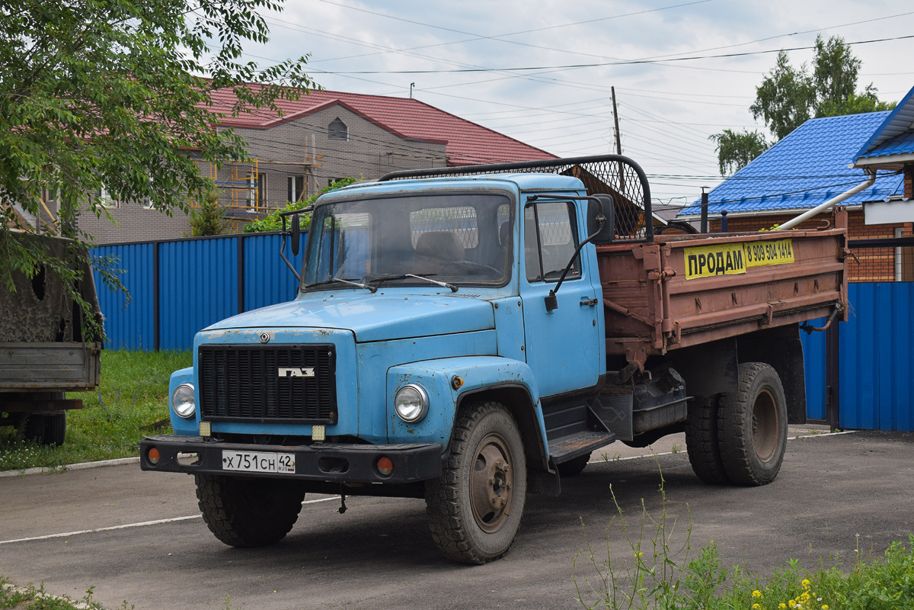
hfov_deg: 35.1
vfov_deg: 23.8
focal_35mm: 57
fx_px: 1447
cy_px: 305
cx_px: 457
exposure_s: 1/500
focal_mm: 38
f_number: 6.3
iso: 400
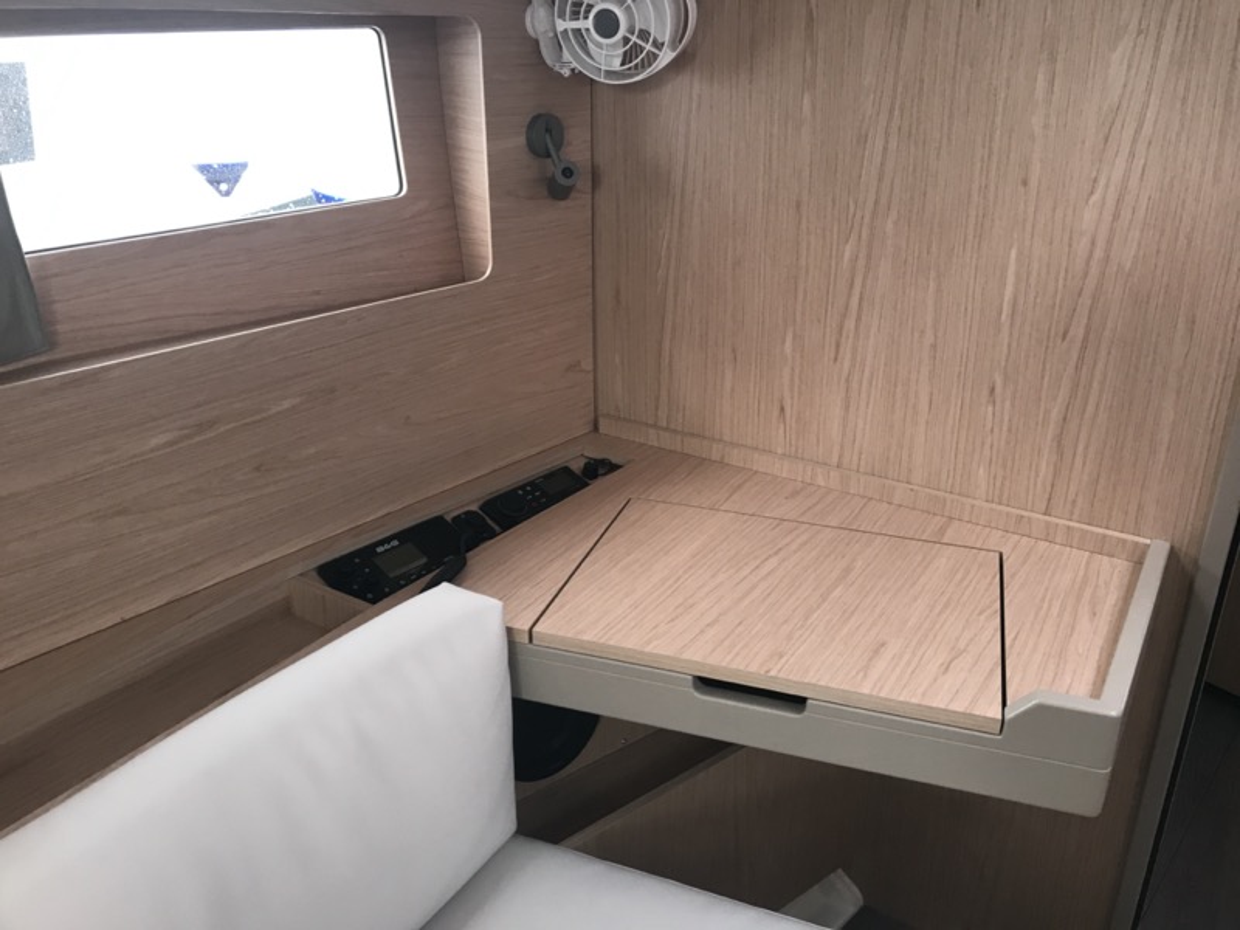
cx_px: 620
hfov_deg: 63.4
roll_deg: -1.4
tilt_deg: -22.6
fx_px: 1003
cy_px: 465
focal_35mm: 28
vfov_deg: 49.7
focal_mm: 3.99
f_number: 1.8
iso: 32
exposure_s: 1/33
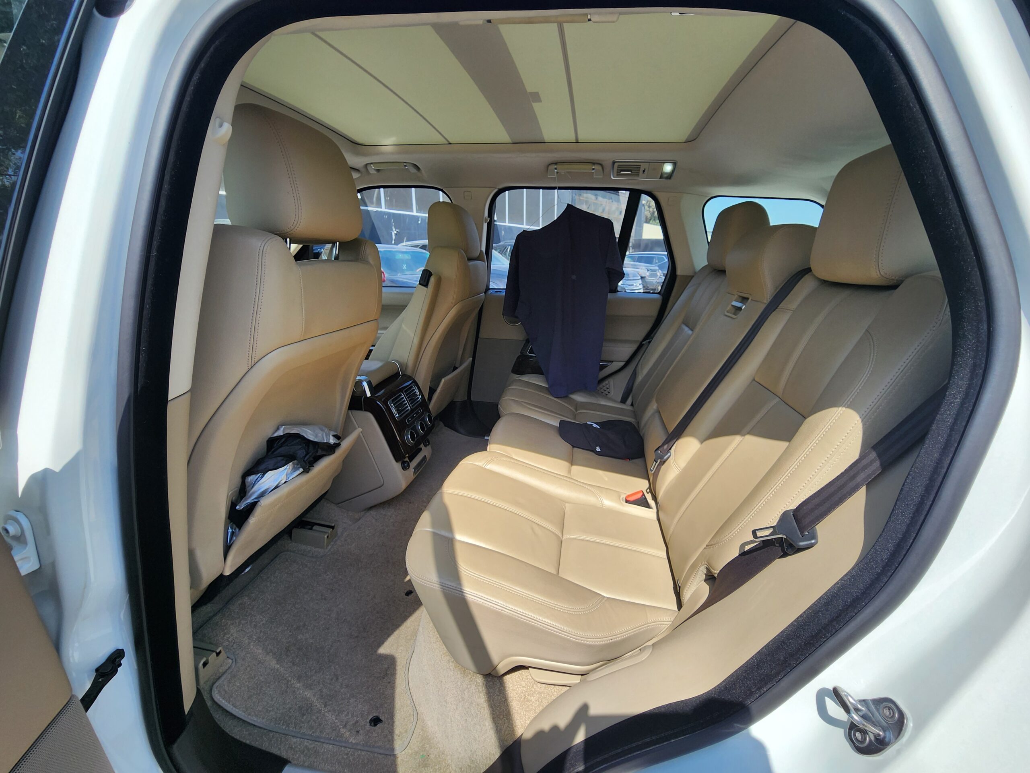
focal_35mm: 13
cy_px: 386
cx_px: 515
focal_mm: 2.2
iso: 50
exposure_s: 1/907
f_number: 2.2
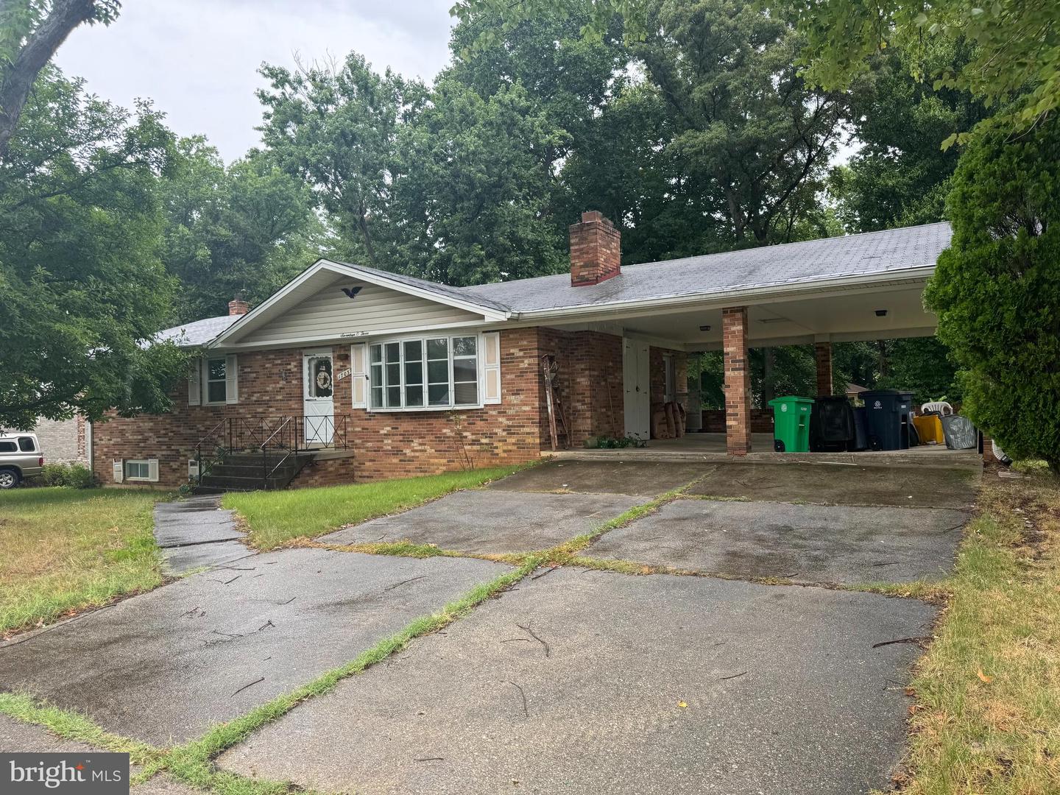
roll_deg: +1.4
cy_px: 398
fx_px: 735
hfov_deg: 71.6
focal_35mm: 24
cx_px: 530
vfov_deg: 56.8
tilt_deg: +4.4
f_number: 1.78
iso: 80
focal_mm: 6.76
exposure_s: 1/338
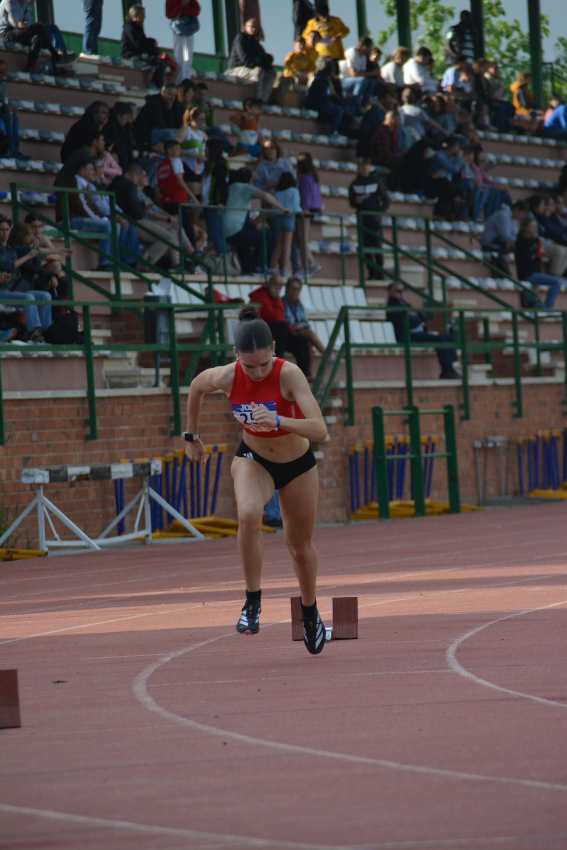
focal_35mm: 300
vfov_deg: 6.9
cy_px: 425
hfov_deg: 4.6
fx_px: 7088
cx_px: 284
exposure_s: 1/1000
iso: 500
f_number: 6.3
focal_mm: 200
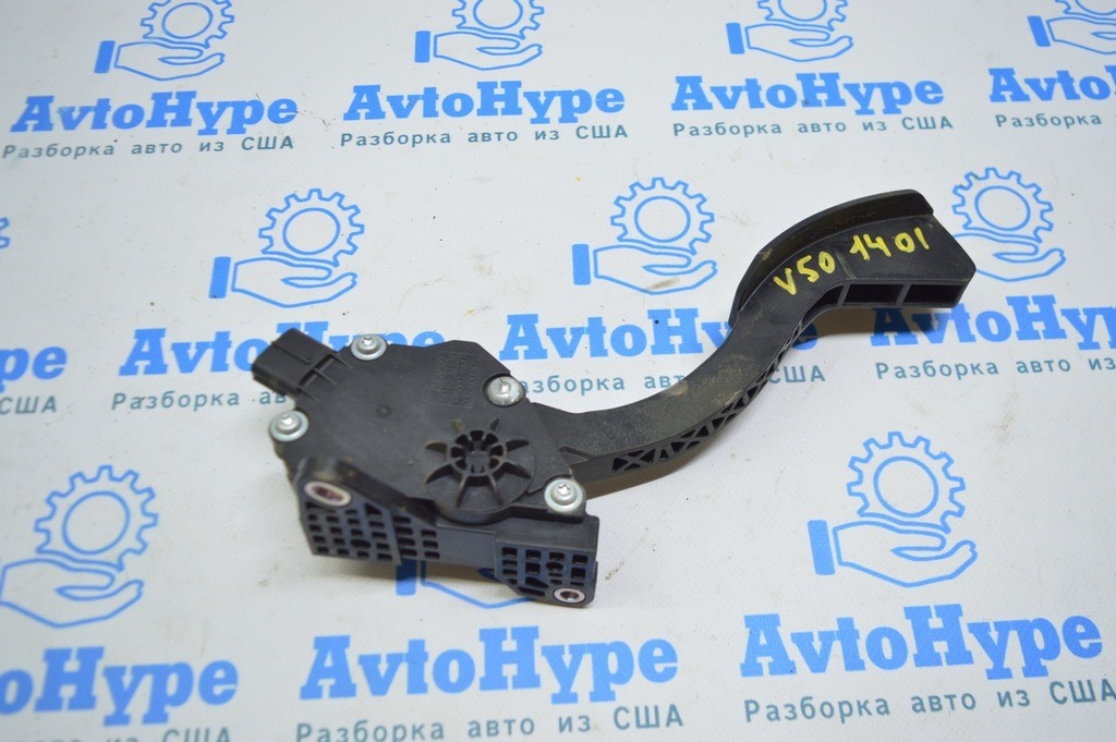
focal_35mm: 30
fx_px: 929
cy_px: 371
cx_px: 558
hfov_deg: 62.0
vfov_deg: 43.5
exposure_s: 1/60
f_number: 3.5
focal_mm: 20
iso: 400
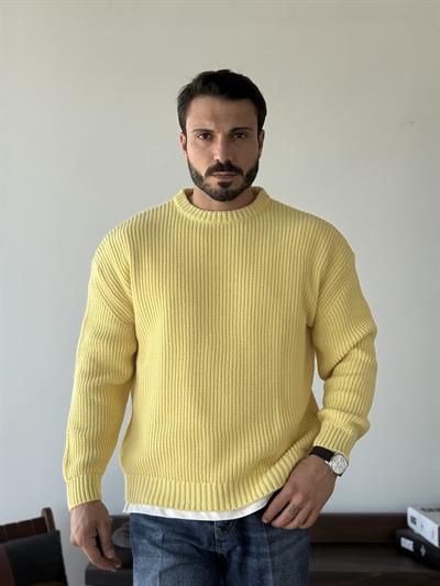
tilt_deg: +2.2
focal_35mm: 48
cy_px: 293
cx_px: 220
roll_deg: +0.2
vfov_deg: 39.6
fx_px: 813
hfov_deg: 30.3
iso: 80
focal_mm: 6.76
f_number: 1.78
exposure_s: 1/478
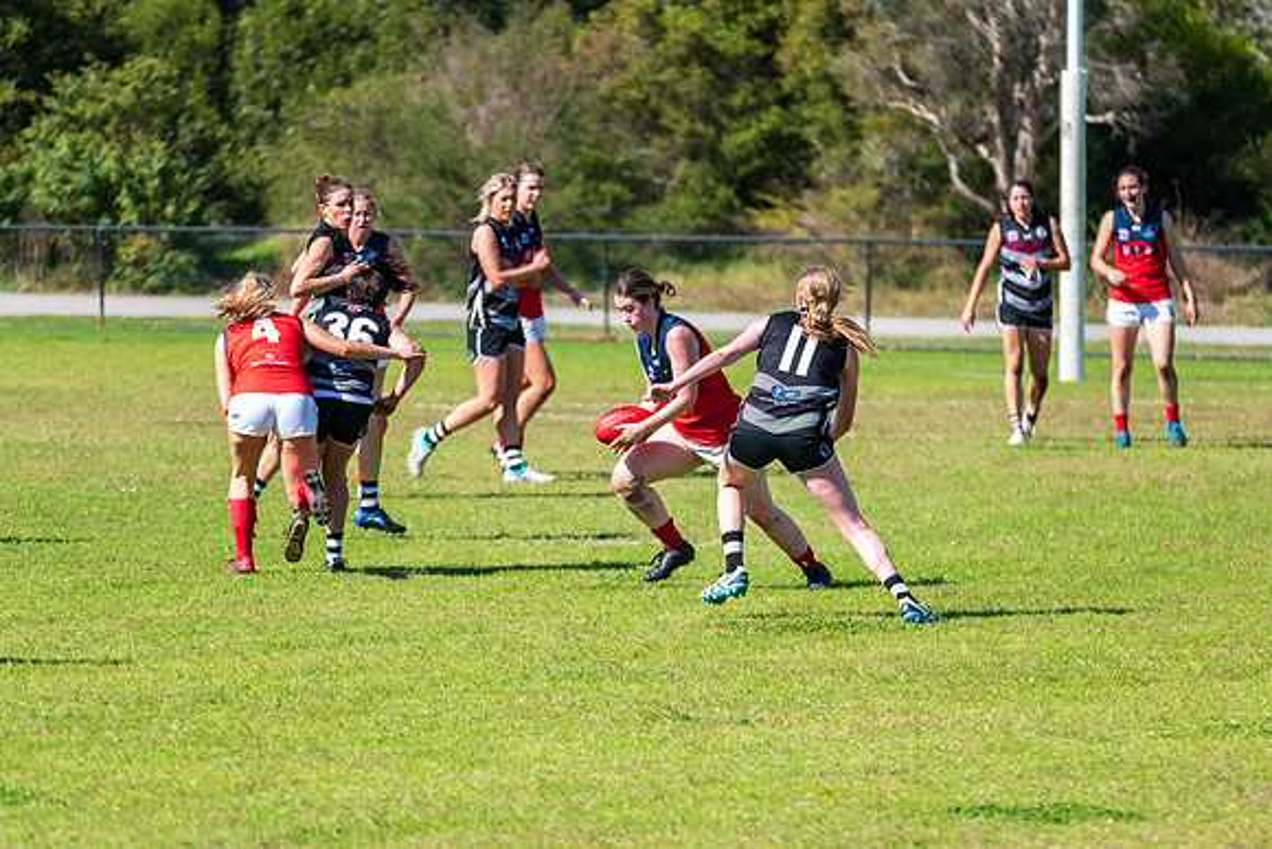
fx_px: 9783
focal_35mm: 277
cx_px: 664
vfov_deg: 5.0
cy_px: 431
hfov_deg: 7.4
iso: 800
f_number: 6.3
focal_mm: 260
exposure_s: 1/2000
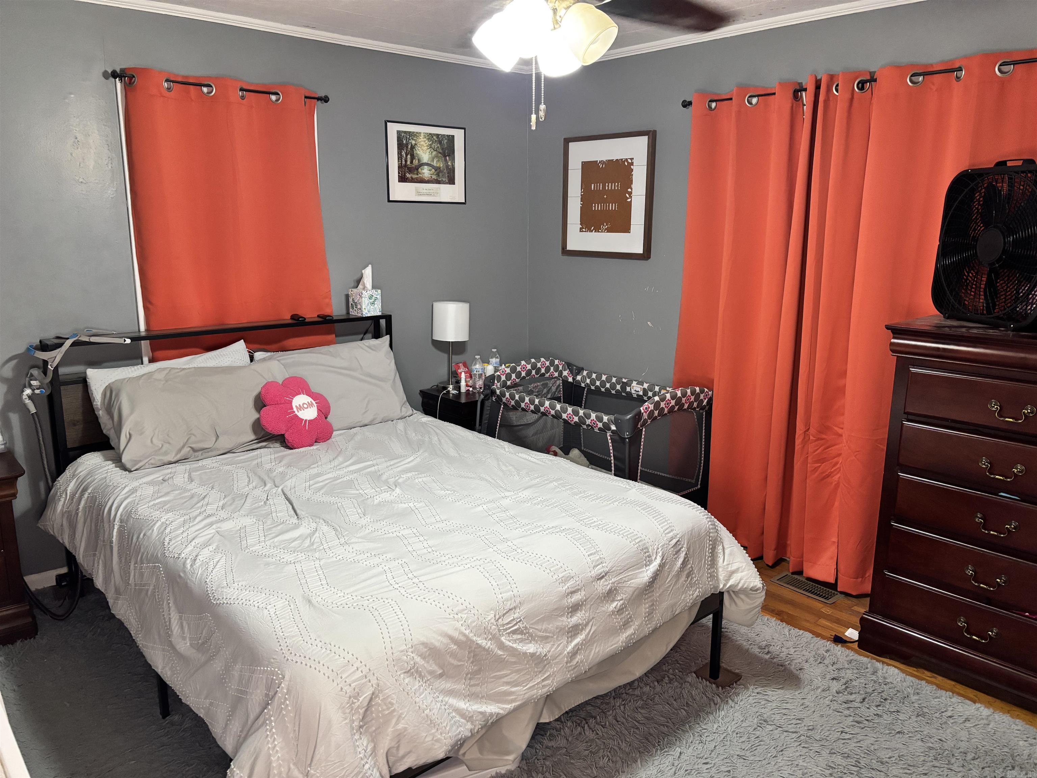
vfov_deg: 53.1
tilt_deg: -11.4
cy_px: 389
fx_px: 779
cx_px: 518
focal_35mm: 26
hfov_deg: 67.3
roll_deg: -0.8
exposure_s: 1/60
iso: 400
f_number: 1.6
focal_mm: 5.96
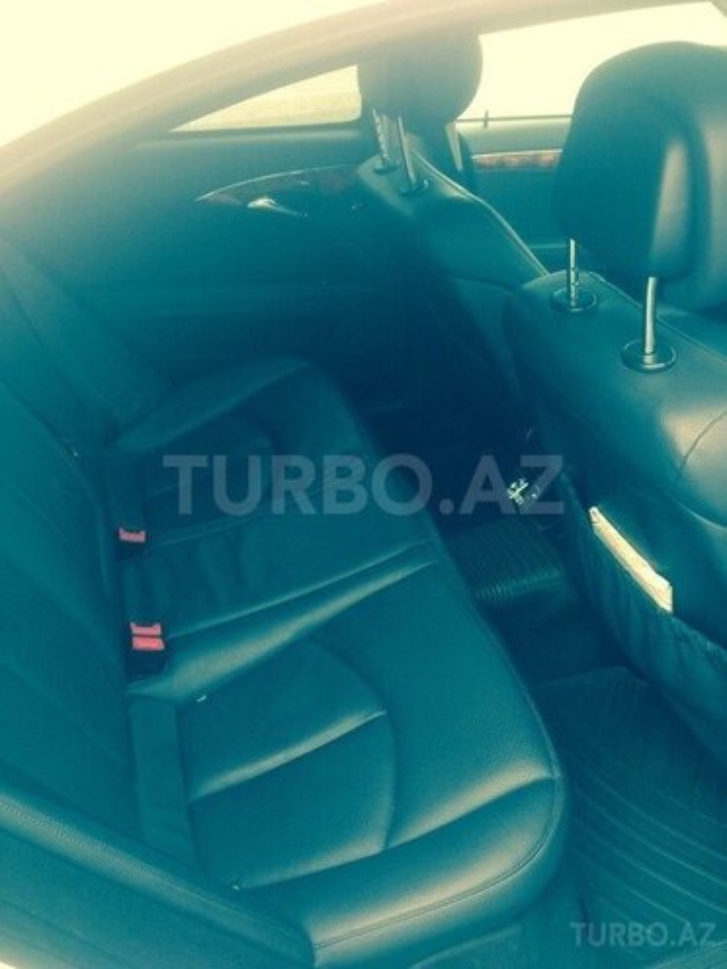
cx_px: 364
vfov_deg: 55.4
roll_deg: -1.9
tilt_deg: -31.8
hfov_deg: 42.9
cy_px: 484
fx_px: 924
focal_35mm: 33
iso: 50
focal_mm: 4.12
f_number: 2.4
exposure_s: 1/120
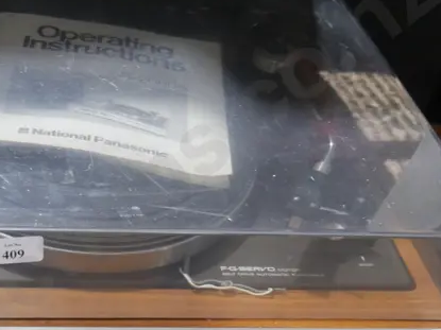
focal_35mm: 74
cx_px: -9
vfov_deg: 19.5
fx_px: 942
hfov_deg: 25.0
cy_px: 308
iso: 1250
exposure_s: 1/60
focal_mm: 15
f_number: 3.6
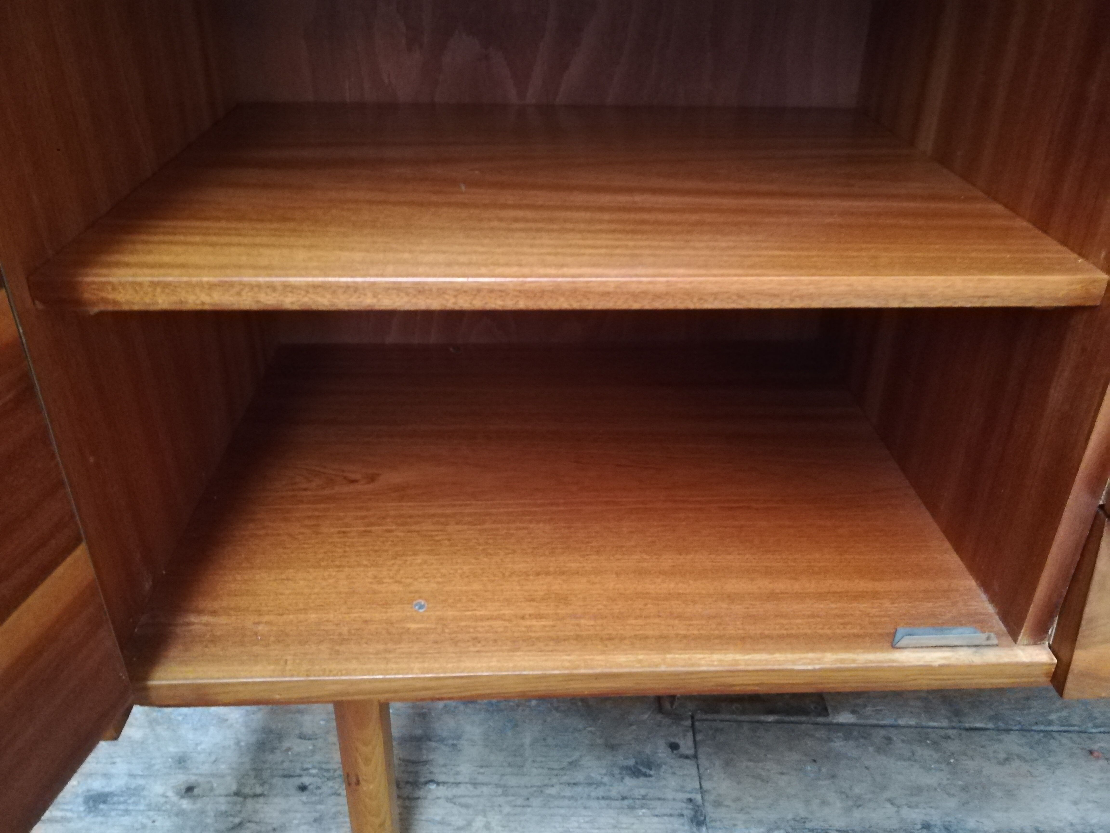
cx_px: 555
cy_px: 416
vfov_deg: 49.7
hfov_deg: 63.4
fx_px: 898
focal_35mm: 28
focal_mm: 3.81
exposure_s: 1/16.7
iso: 2000
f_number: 2.2
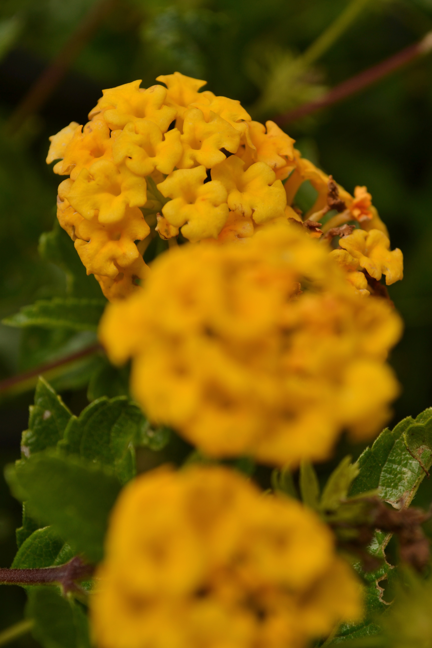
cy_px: 324
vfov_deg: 24.6
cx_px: 216
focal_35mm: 82
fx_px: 1485
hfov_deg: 16.6
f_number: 7.1
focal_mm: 55
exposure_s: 1/100
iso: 100
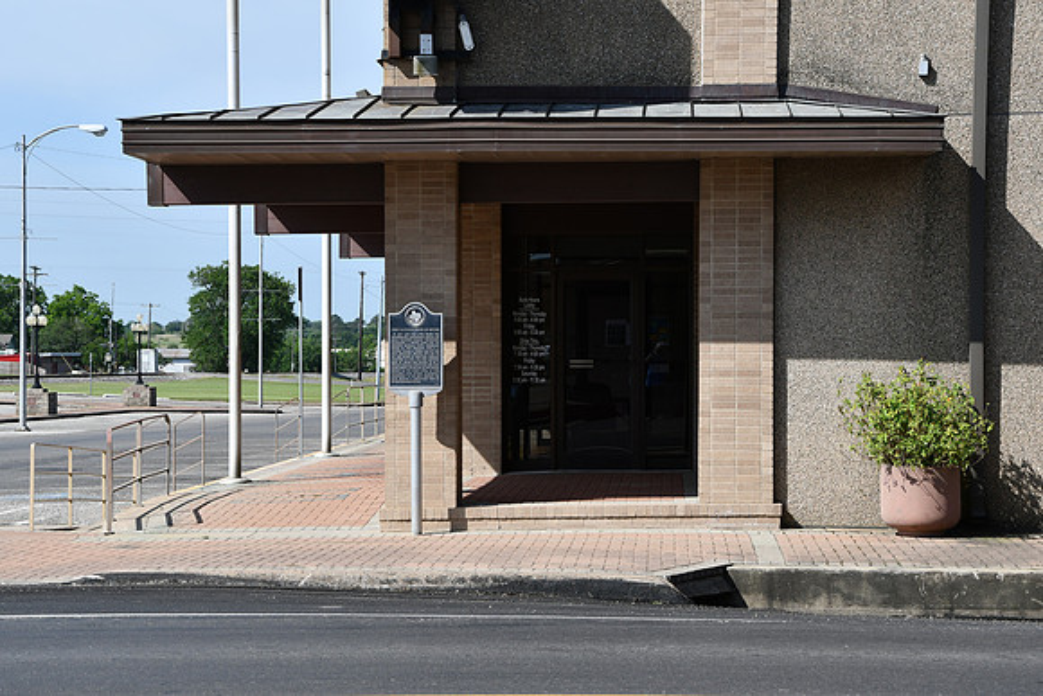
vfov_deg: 18.2
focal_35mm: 75
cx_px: 522
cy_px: 348
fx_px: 2173
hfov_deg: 27.0
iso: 200
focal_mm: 50
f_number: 10
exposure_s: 1/400
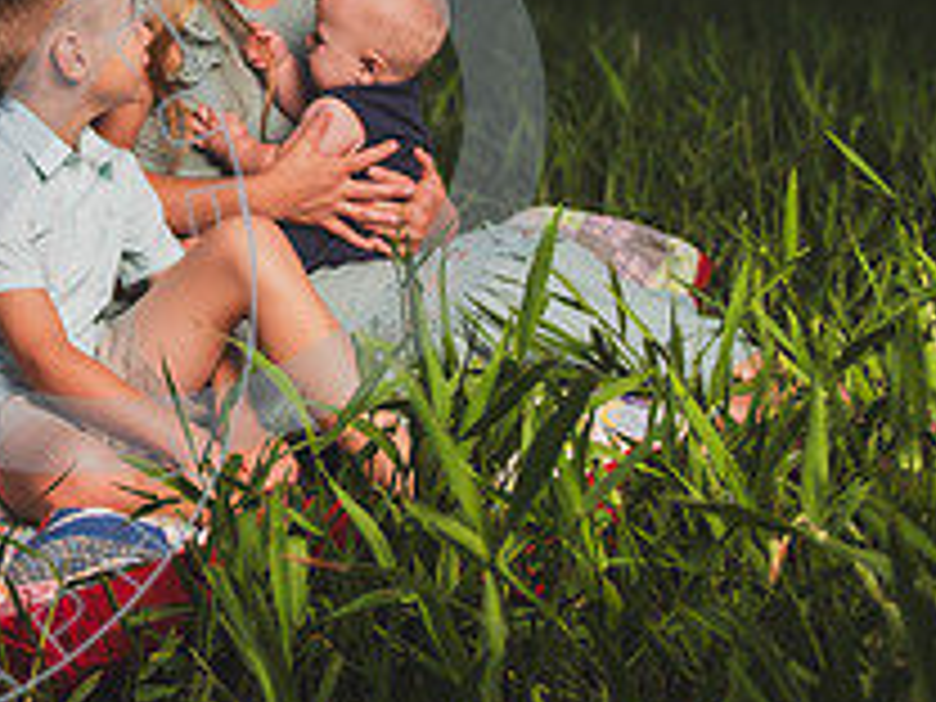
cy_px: -153
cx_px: 38
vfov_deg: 18.1
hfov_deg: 24.4
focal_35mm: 77
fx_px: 2082
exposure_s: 1/1000
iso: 200
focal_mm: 26
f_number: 2.8
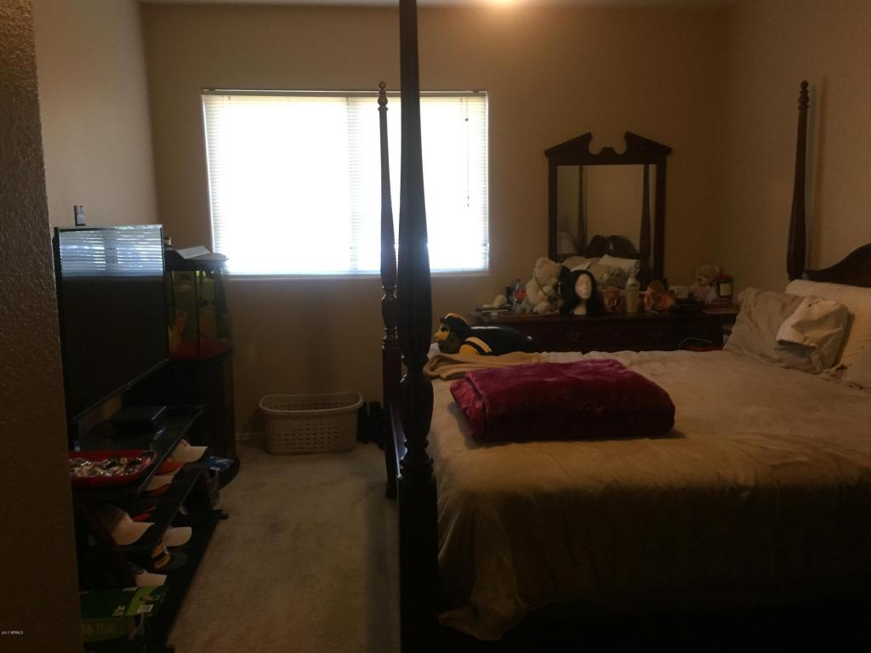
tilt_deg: -6.7
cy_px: 326
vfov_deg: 48.2
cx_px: 436
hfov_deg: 61.7
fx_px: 730
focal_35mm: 29
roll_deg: +0.3
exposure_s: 1/30
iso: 160
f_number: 2.2
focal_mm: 4.15
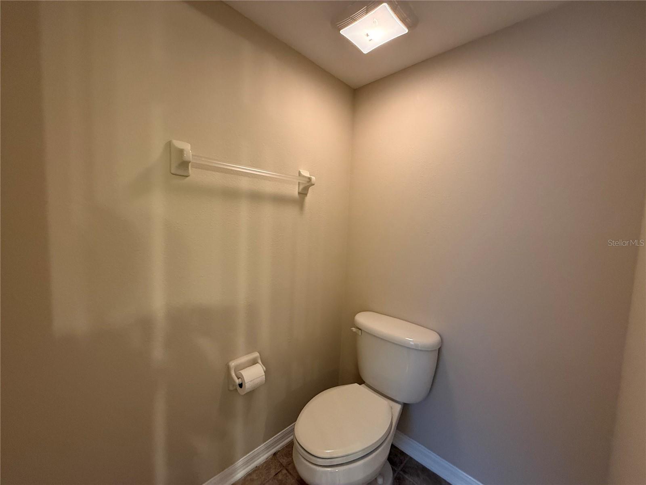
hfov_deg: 102.1
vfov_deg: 85.7
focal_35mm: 14
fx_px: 261
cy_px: 242
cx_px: 323
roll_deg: -2.8
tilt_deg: -4.0
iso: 320
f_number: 2.2
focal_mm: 2.22
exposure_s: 1/60
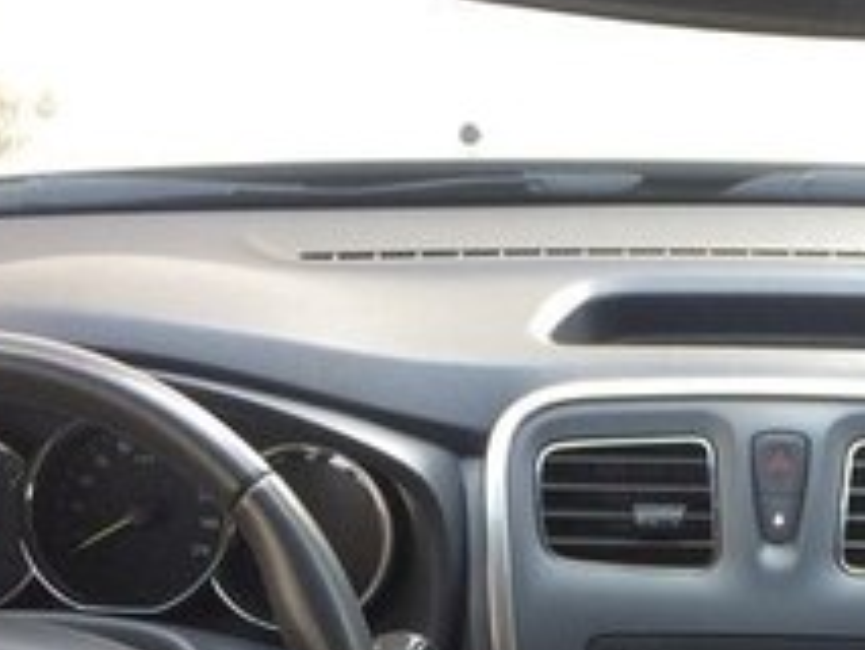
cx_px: 694
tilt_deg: -33.3
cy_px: 940
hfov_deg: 21.5
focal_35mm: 90
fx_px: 2250
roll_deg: -0.9
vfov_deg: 15.3
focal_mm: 4.15
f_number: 2.2
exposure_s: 1/100
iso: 50
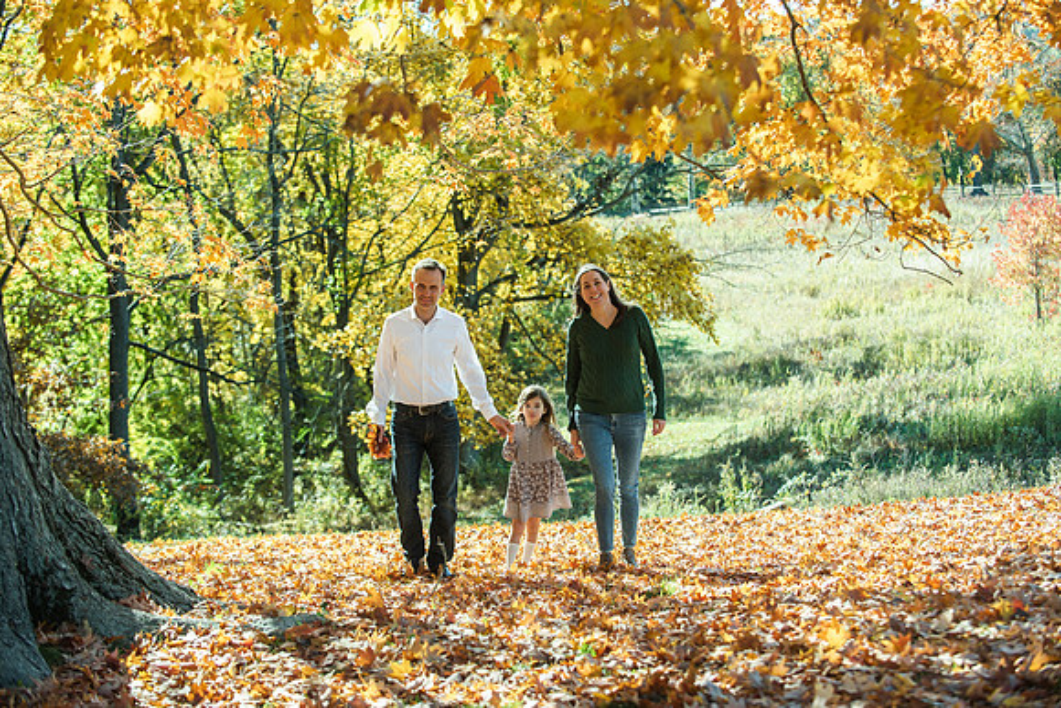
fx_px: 2063
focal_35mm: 70
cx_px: 530
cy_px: 354
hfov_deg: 28.8
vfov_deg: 19.5
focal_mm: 70
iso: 500
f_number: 4
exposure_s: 1/1600
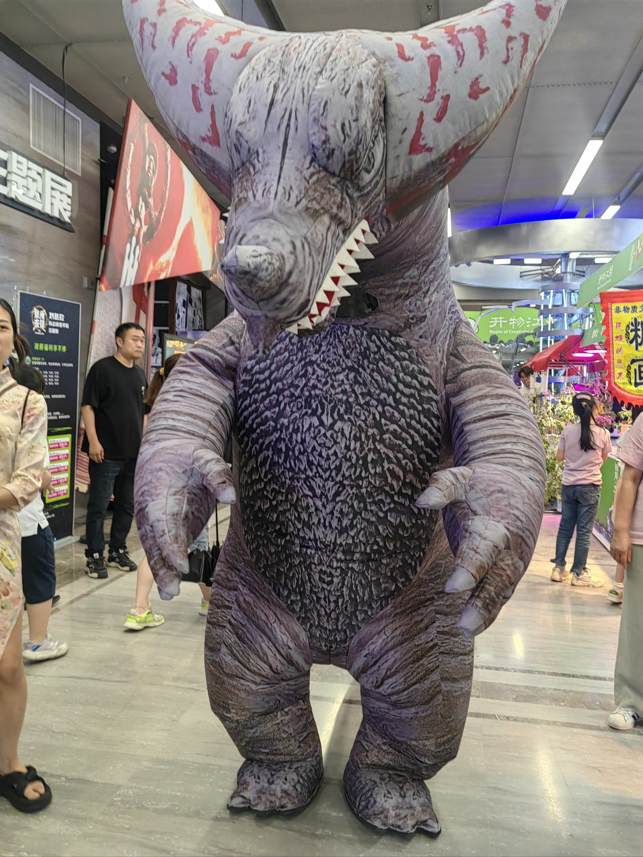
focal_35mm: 29
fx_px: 718
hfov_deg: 48.2
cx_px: 322
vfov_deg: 61.7
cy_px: 428
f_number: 1.8
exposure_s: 1/100
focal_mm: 5.54
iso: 125
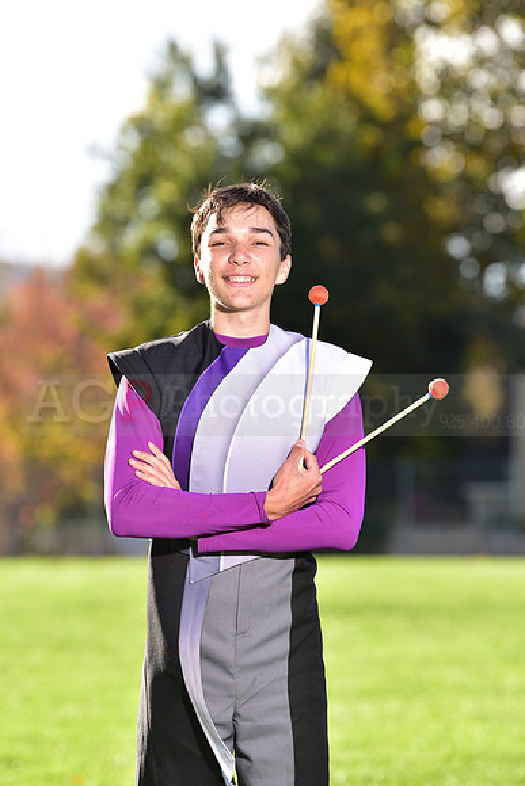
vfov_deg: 10.3
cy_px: 393
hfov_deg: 6.9
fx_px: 4372
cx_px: 262
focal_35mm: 200
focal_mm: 200
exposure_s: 1/200
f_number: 5
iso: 80
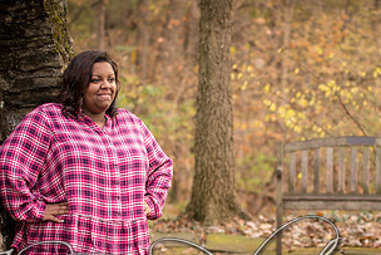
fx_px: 1514
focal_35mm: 143
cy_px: 227
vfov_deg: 9.6
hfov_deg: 14.3
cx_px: 229
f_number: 2.8
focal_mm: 75
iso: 200
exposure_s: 1/100
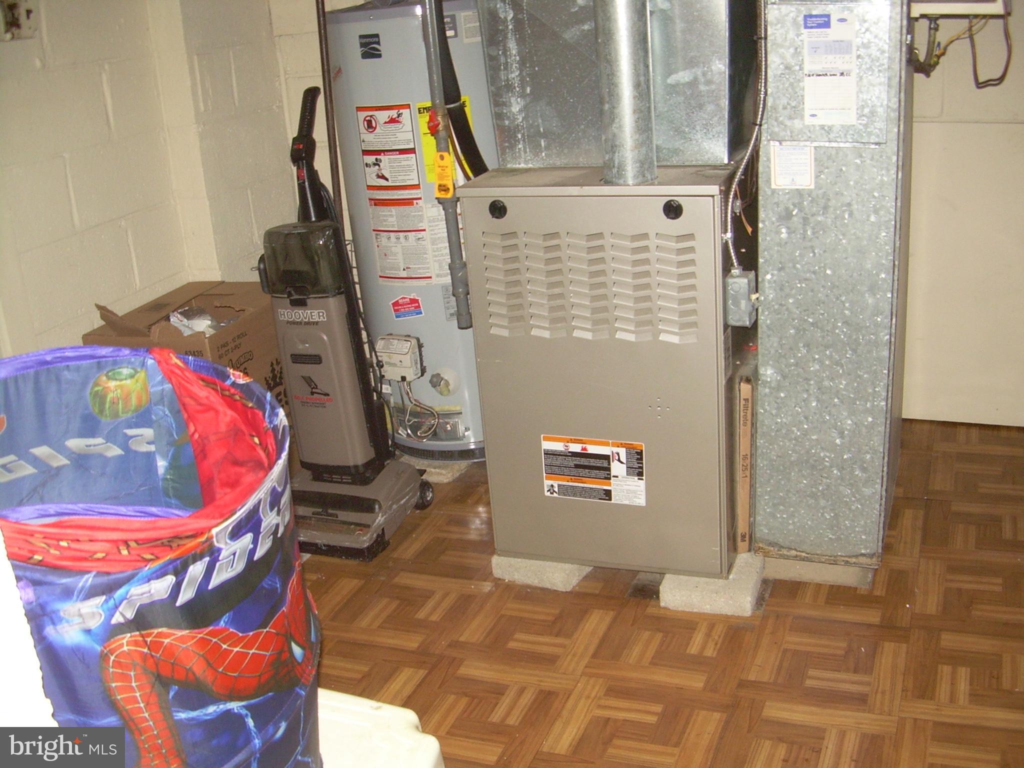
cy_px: 384
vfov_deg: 37.7
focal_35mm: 38
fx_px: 1124
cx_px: 512
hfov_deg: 49.0
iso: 168
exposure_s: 1/60
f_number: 2.8
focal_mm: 6.3
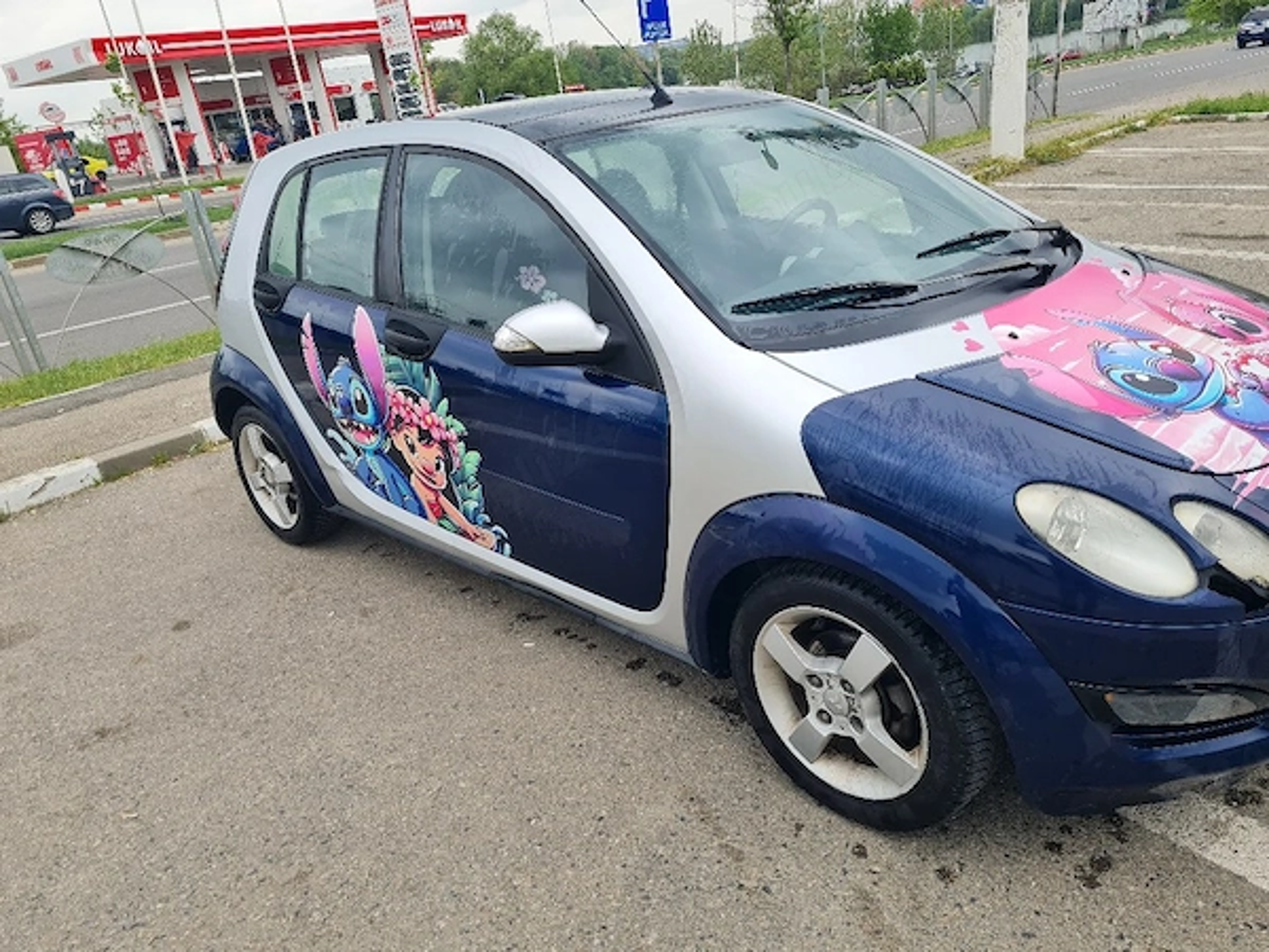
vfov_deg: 53.1
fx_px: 953
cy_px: 476
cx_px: 634
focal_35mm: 26
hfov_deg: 67.3
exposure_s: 1/909
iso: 50
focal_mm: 5.4
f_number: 1.8
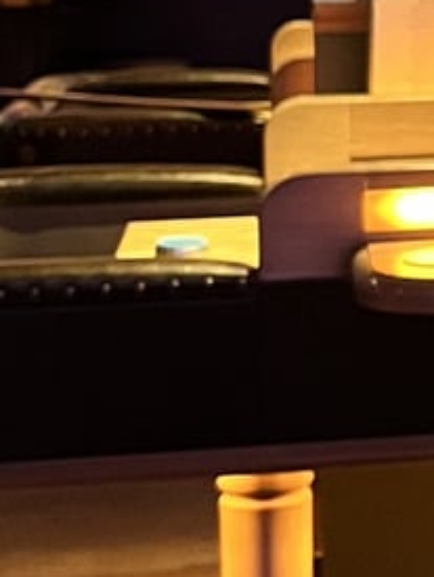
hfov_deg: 8.8
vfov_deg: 12.9
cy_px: -19
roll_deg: +0.2
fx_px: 2518
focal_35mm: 151
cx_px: 1090
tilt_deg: -3.5
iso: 500
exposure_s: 1/60
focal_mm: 5.1
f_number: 1.6
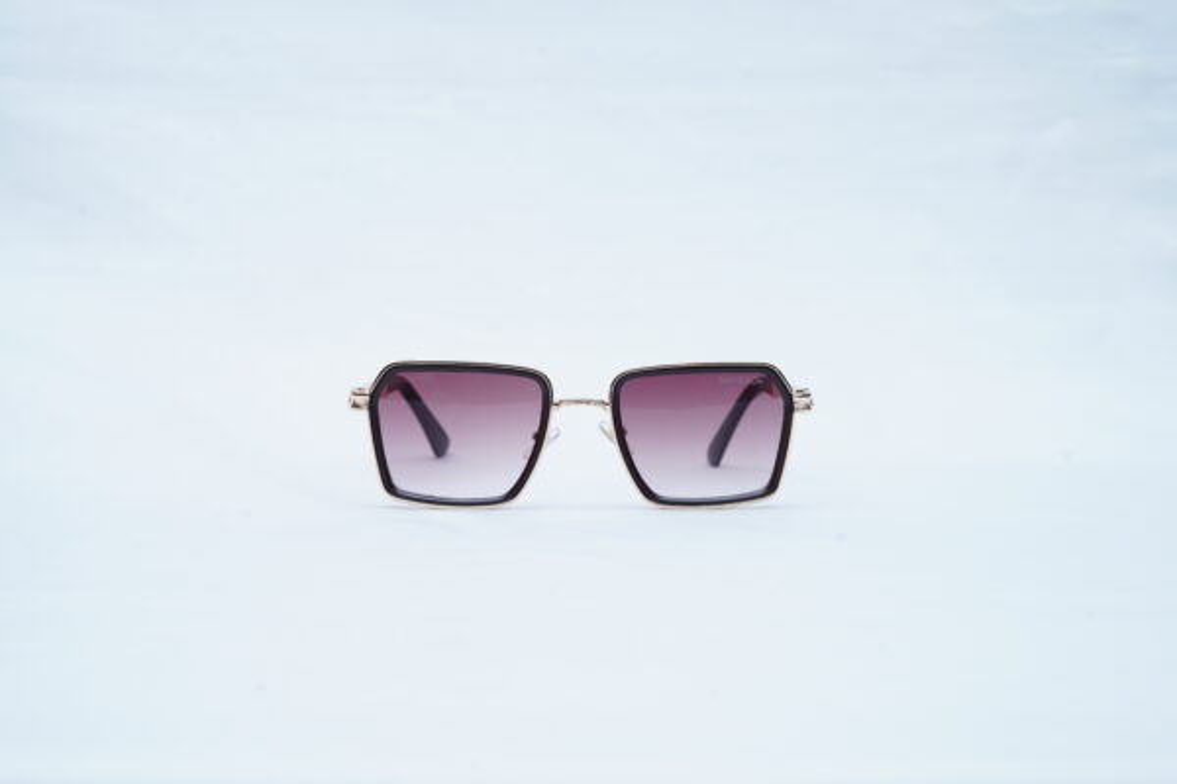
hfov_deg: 39.6
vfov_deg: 27.0
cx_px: 588
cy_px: 392
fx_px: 1635
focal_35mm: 50
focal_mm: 50
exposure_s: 1/160
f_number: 9
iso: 200
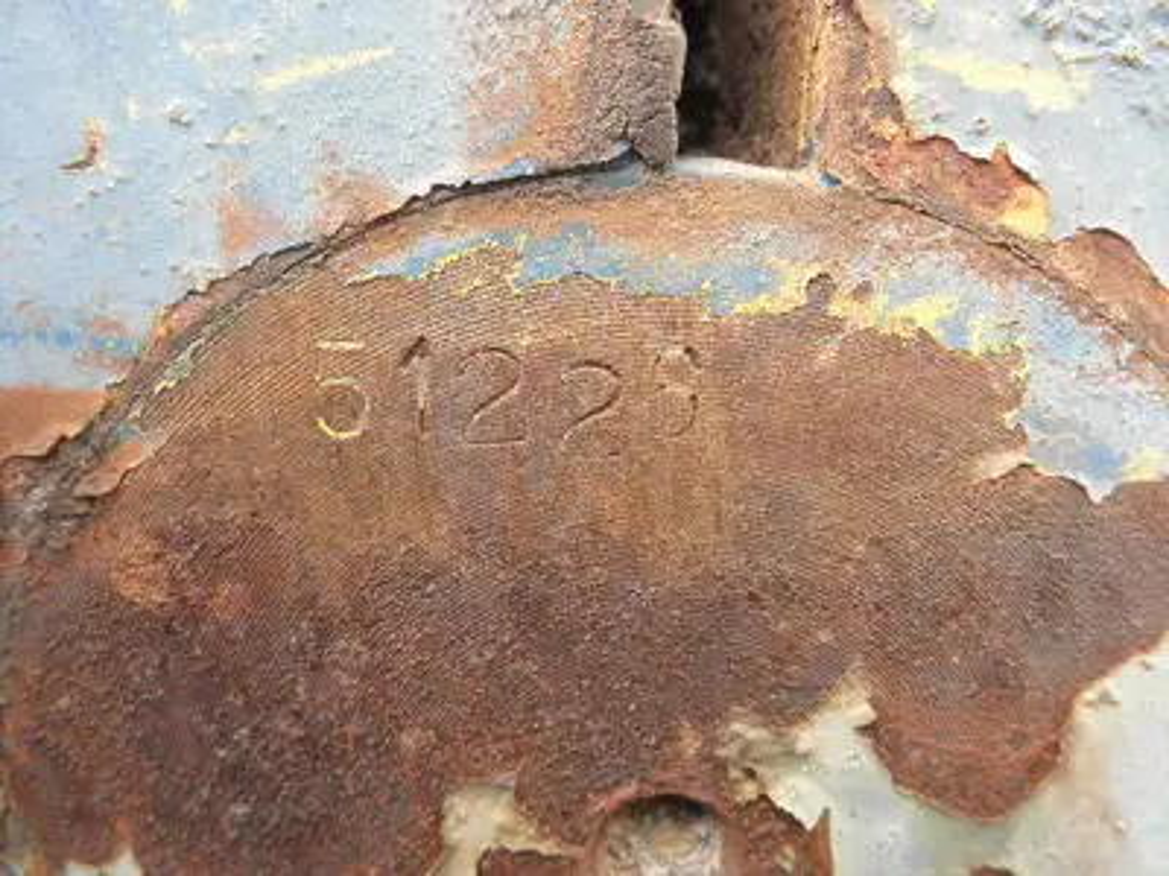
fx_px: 946
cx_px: 584
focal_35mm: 28
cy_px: 438
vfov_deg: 49.7
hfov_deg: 63.4
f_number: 3
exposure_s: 1/60
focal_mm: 5
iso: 64
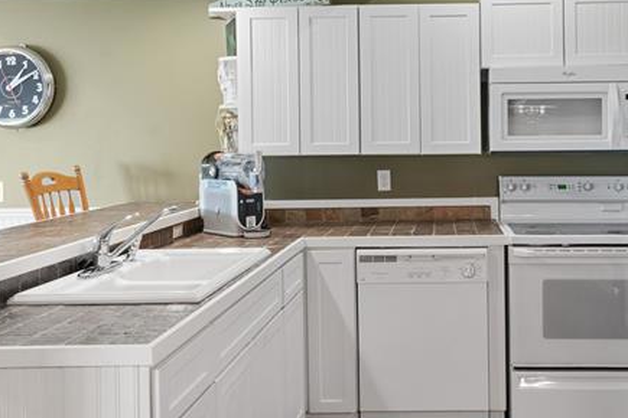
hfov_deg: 47.2
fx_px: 698
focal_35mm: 40
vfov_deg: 33.1
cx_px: 446
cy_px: 138
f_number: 9
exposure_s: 1/4
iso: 320
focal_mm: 17
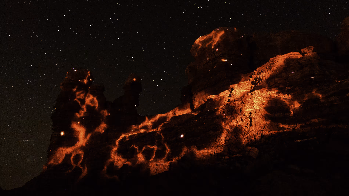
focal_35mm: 26
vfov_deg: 44.4
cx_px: 172
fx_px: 241
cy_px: 100
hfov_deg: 71.9
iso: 3200
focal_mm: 16
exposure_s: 20
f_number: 5
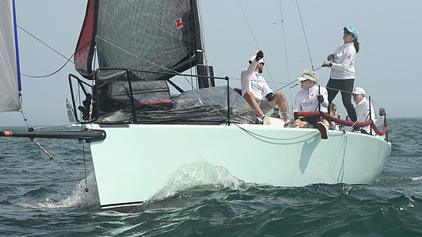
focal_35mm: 112
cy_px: 97
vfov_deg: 10.8
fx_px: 1253
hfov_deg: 19.1
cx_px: 215
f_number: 8
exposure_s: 1/1250
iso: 320
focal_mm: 98
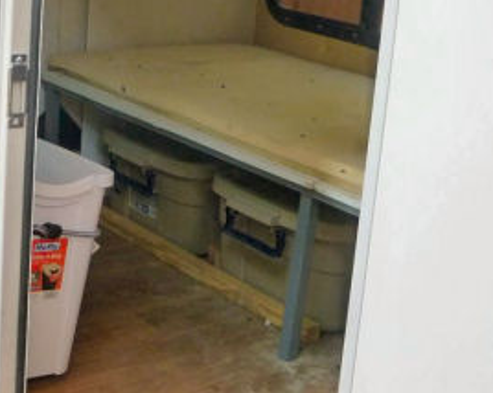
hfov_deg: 29.4
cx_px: 169
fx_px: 933
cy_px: 90
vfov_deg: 23.5
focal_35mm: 64
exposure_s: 1/60
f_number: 3.7
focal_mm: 6.9
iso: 400
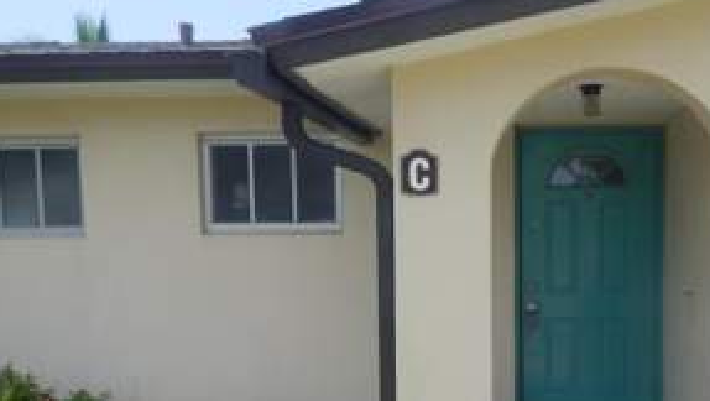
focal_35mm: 40
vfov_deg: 29.4
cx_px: 505
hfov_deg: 49.0
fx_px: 754
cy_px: 286
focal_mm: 4
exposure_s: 1/500
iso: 125
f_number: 6
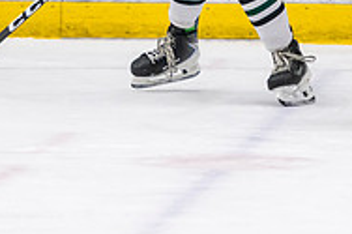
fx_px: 6242
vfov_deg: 2.1
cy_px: -92
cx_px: 184
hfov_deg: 3.2
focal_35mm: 639
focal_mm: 145
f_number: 3.2
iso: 2000
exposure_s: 1/640
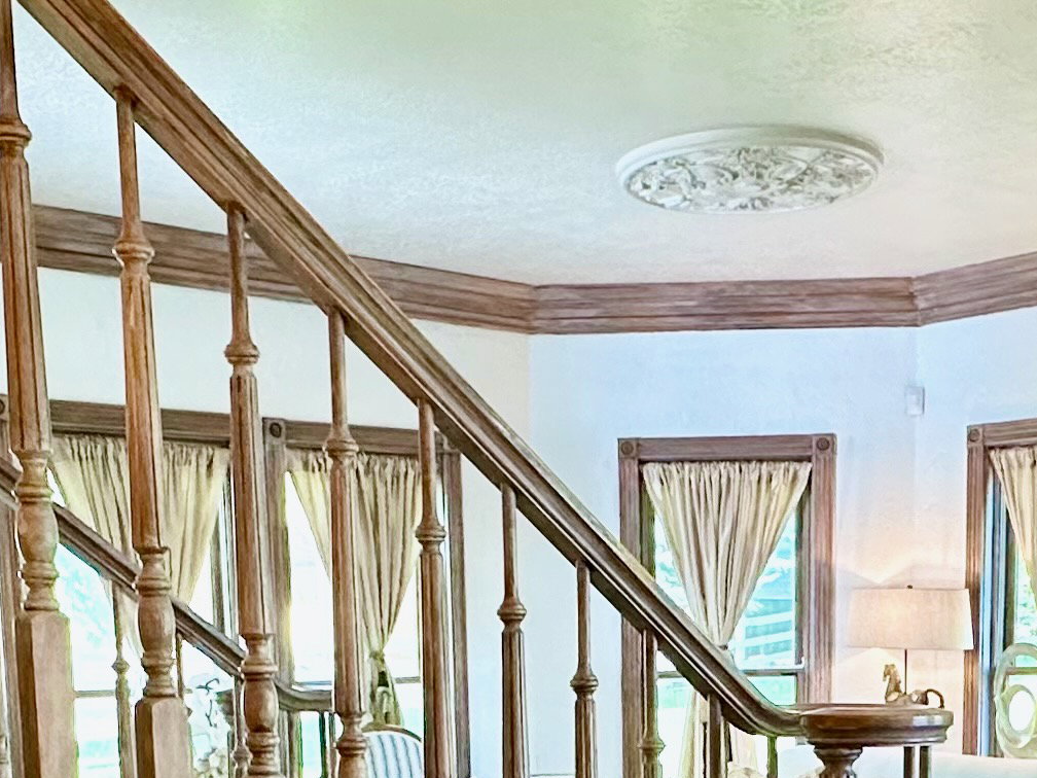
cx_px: 624
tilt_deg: -8.4
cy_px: 881
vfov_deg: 24.2
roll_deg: +0.4
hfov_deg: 34.2
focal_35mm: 56
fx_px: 1678
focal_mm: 2.22
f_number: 2.2
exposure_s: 1/60
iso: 200
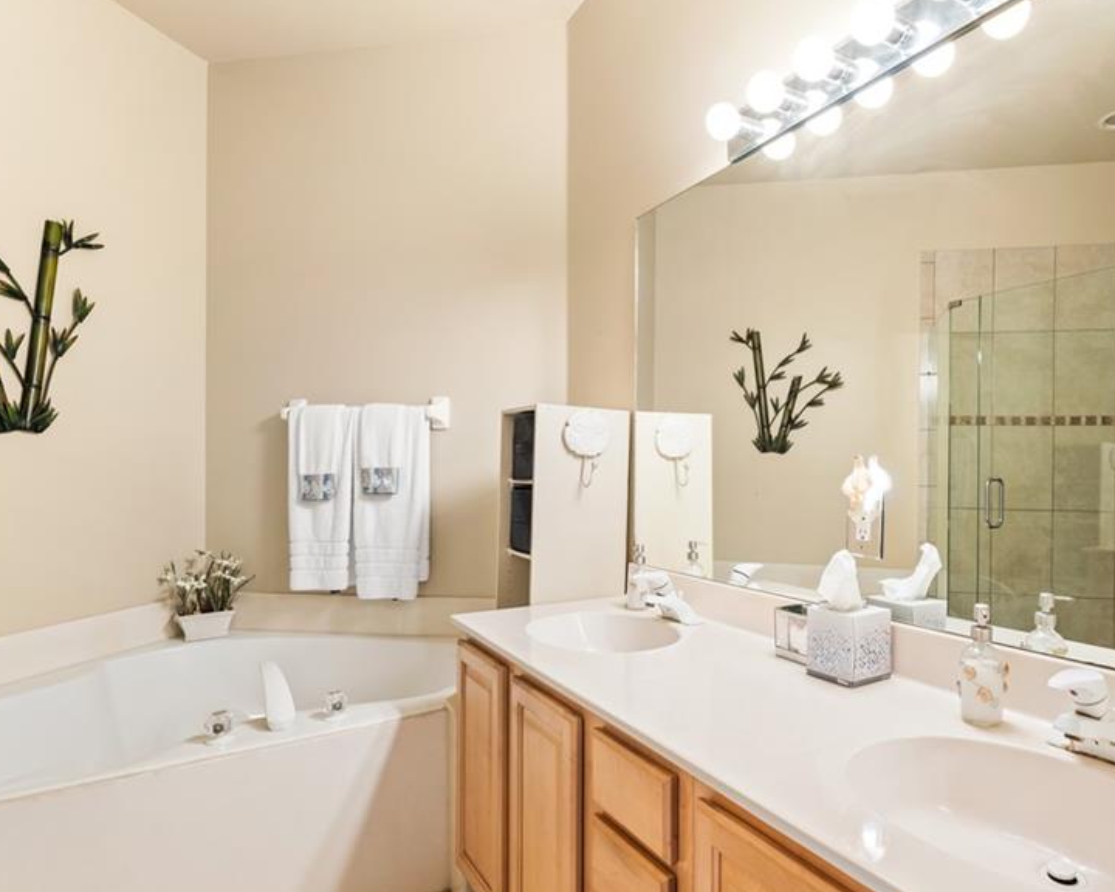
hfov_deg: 76.0
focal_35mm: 21
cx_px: 702
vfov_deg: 65.3
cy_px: 470
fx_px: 695
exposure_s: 1/2.5
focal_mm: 15.8
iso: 400
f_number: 8
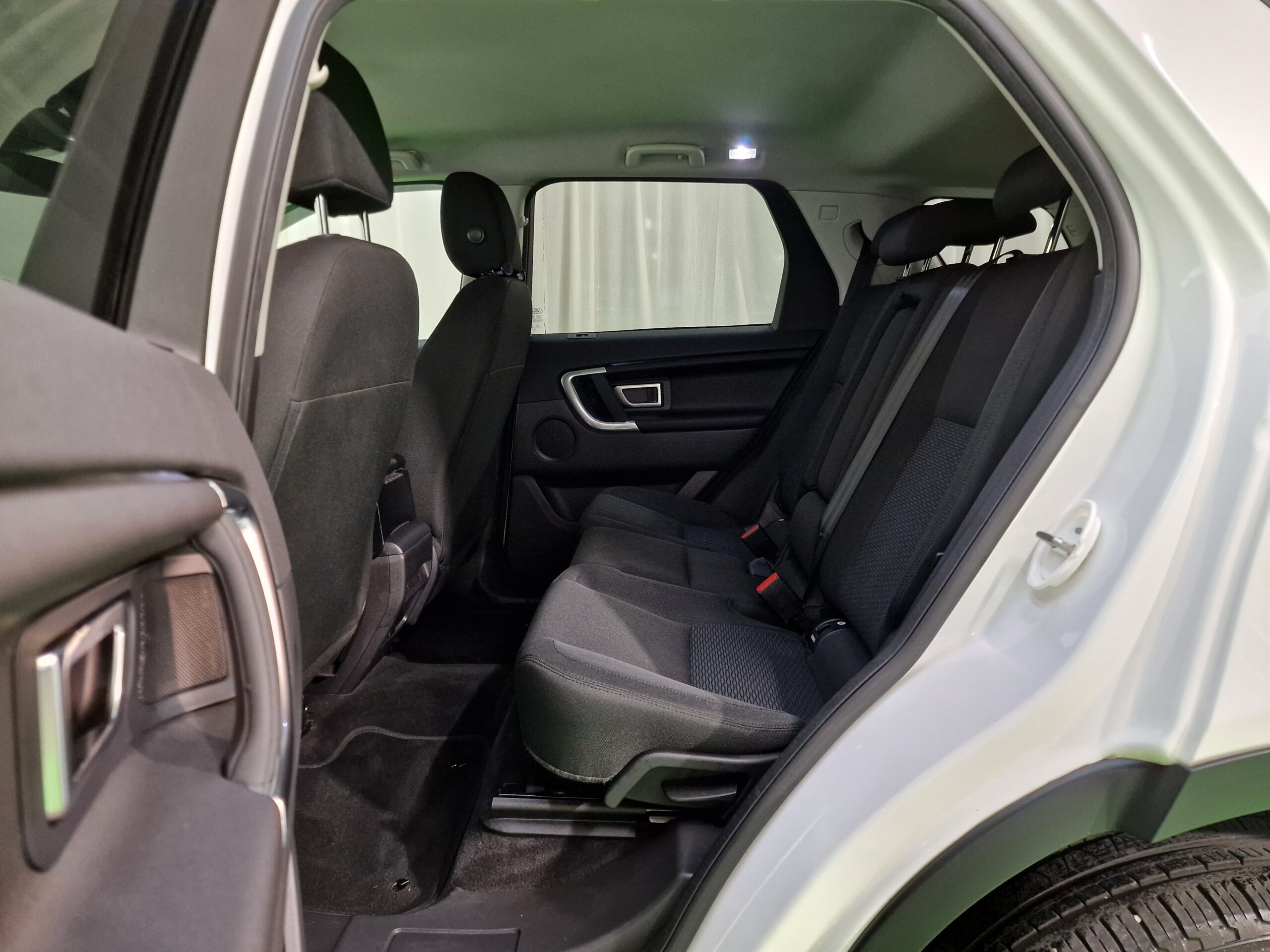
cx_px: 635
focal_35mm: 23
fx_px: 844
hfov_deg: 73.9
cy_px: 476
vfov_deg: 58.9
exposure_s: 1/50
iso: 320
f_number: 1.8
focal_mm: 6.4
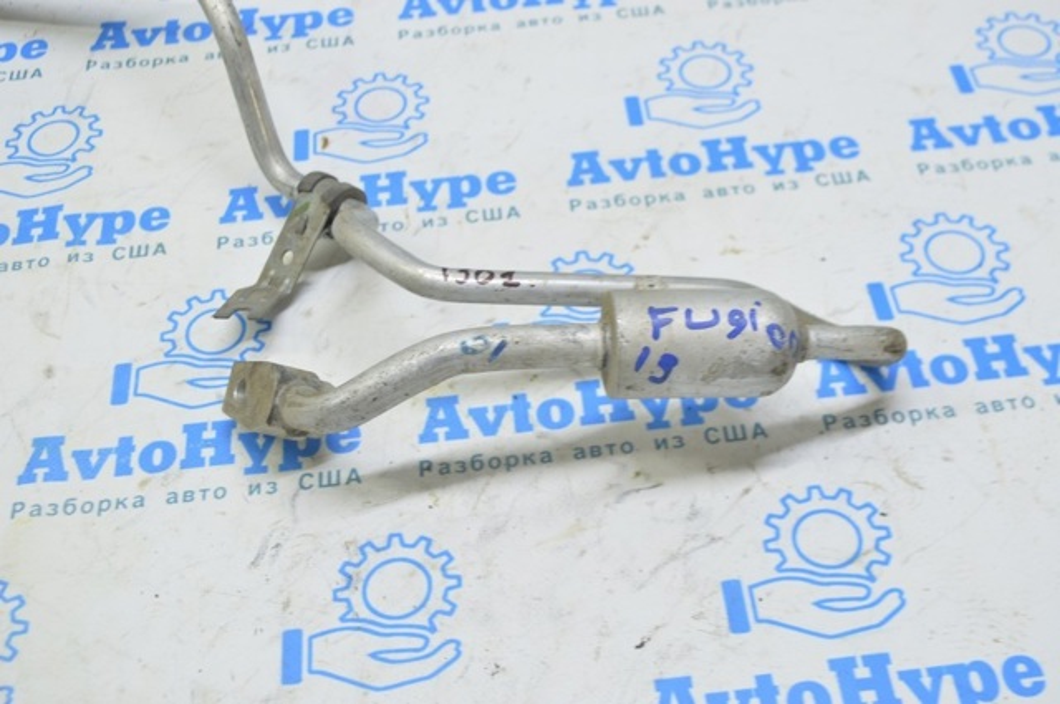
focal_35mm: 48
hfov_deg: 41.2
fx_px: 1412
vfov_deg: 28.0
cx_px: 530
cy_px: 352
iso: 400
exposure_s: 1/20
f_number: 5.6
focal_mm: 32
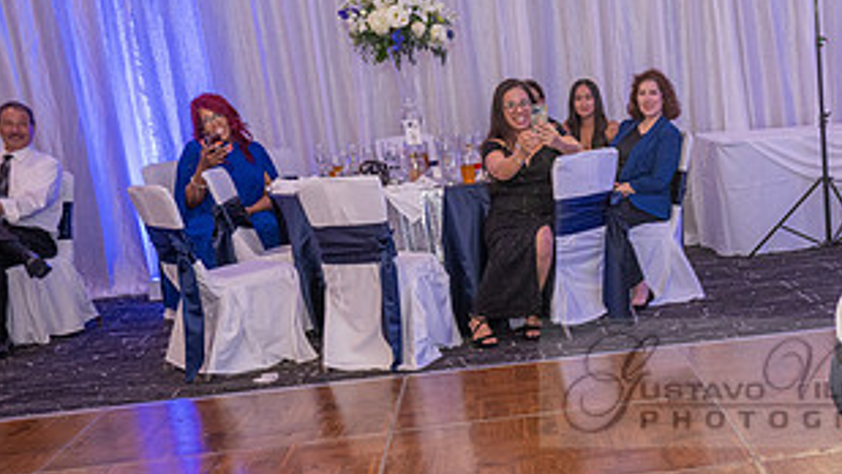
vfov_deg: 20.8
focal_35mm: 57
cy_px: 383
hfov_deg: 34.3
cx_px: 777
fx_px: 1273
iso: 1600
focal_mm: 29
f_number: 3.5
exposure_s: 1/200
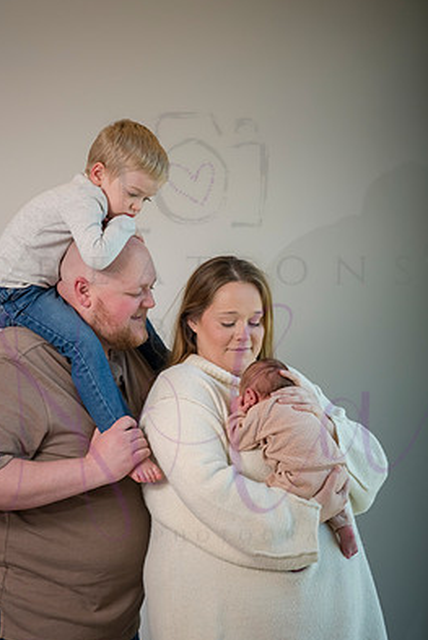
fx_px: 1728
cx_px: 197
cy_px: 328
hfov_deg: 14.1
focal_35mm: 97
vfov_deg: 21.0
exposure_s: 1/250
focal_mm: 85
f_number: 8
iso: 500
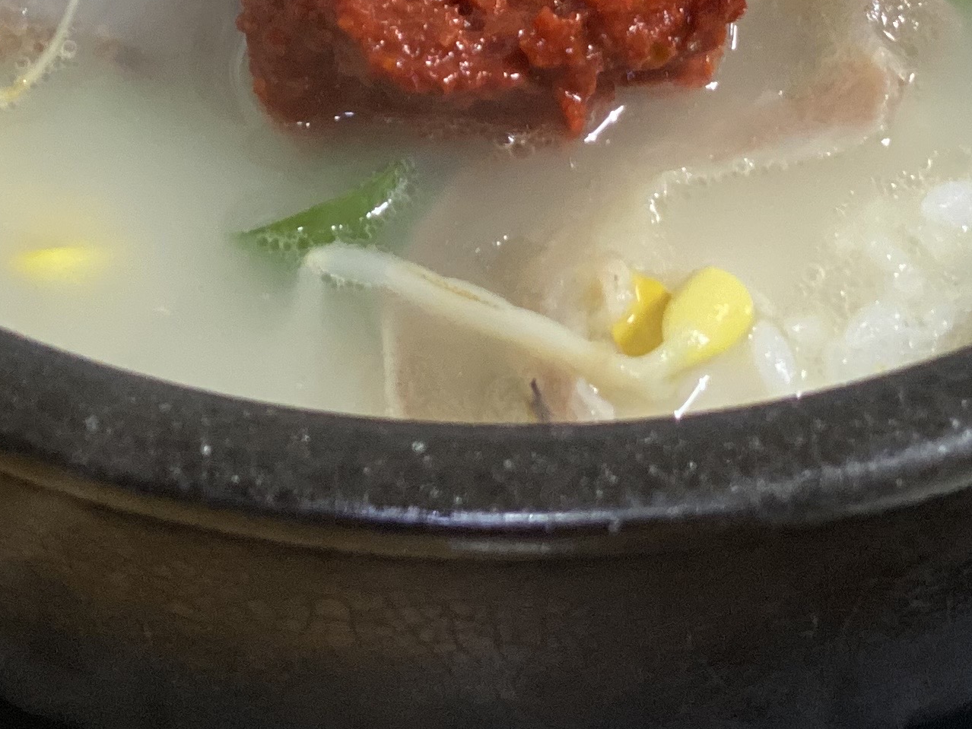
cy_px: -223
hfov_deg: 11.9
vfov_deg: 8.9
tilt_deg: -48.5
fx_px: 4606
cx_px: -43
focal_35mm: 164
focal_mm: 6
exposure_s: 1/40
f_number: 2
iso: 160
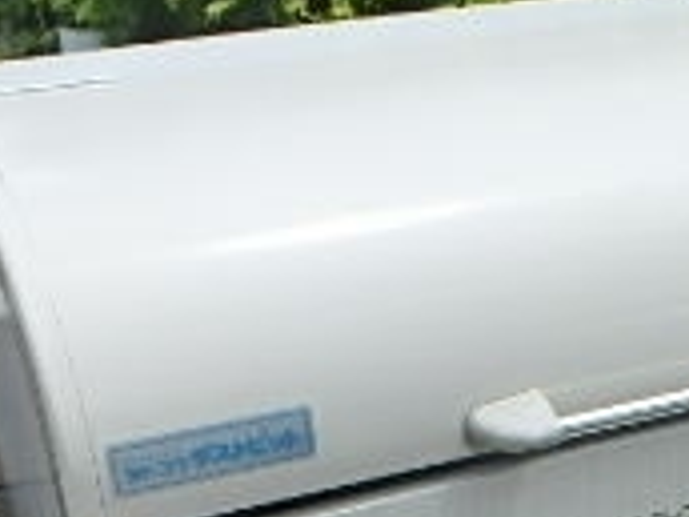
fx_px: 1553
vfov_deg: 17.3
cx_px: 613
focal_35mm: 78
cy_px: 741
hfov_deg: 24.3
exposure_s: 1/500
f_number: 6
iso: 125
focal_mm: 3.7
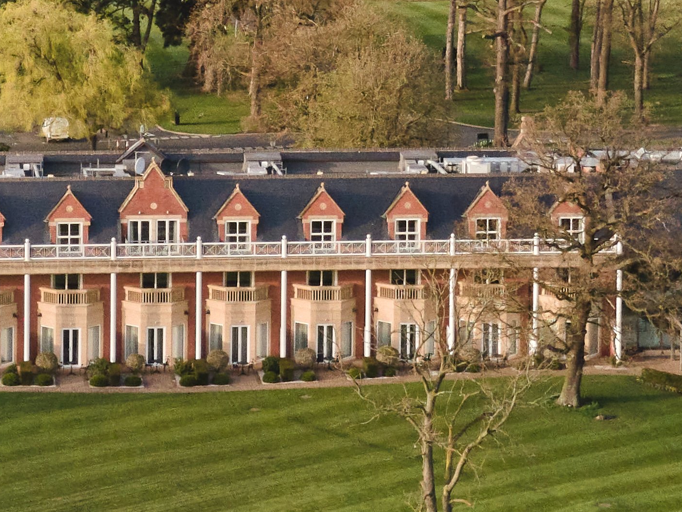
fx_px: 2601
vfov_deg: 11.0
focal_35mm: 132
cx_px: 288
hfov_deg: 14.9
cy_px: -99
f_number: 2.8
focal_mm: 4.5
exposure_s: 1/350
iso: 110
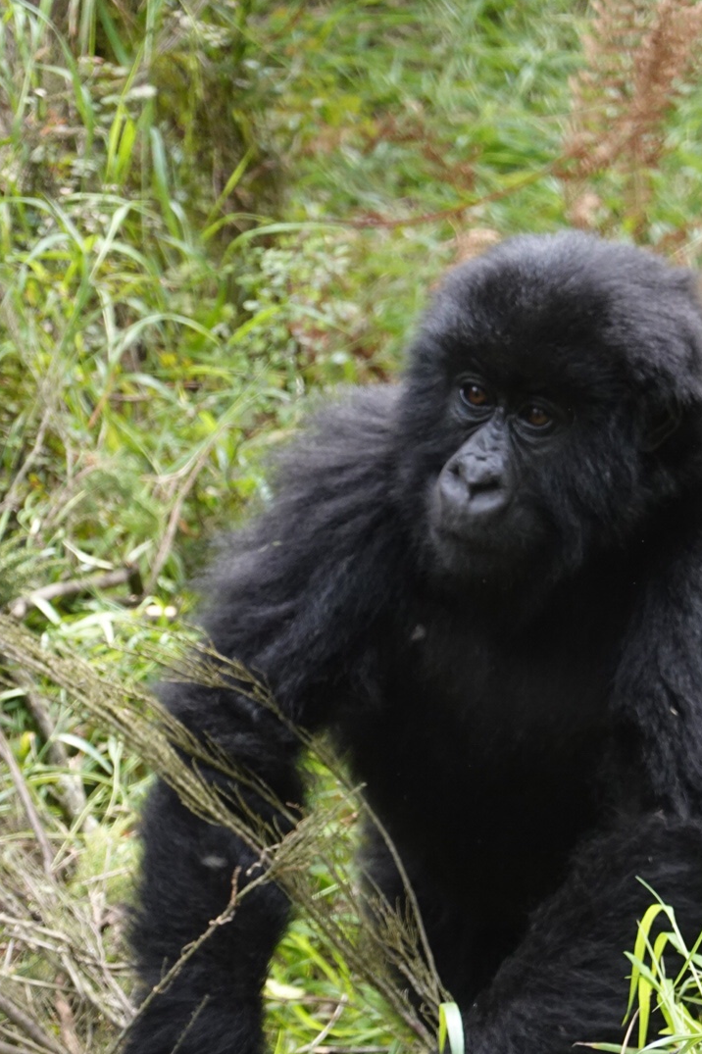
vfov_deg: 6.8
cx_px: 526
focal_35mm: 301
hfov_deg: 4.6
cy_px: 526
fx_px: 8809
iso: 800
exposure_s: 1/160
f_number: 4.5
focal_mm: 72
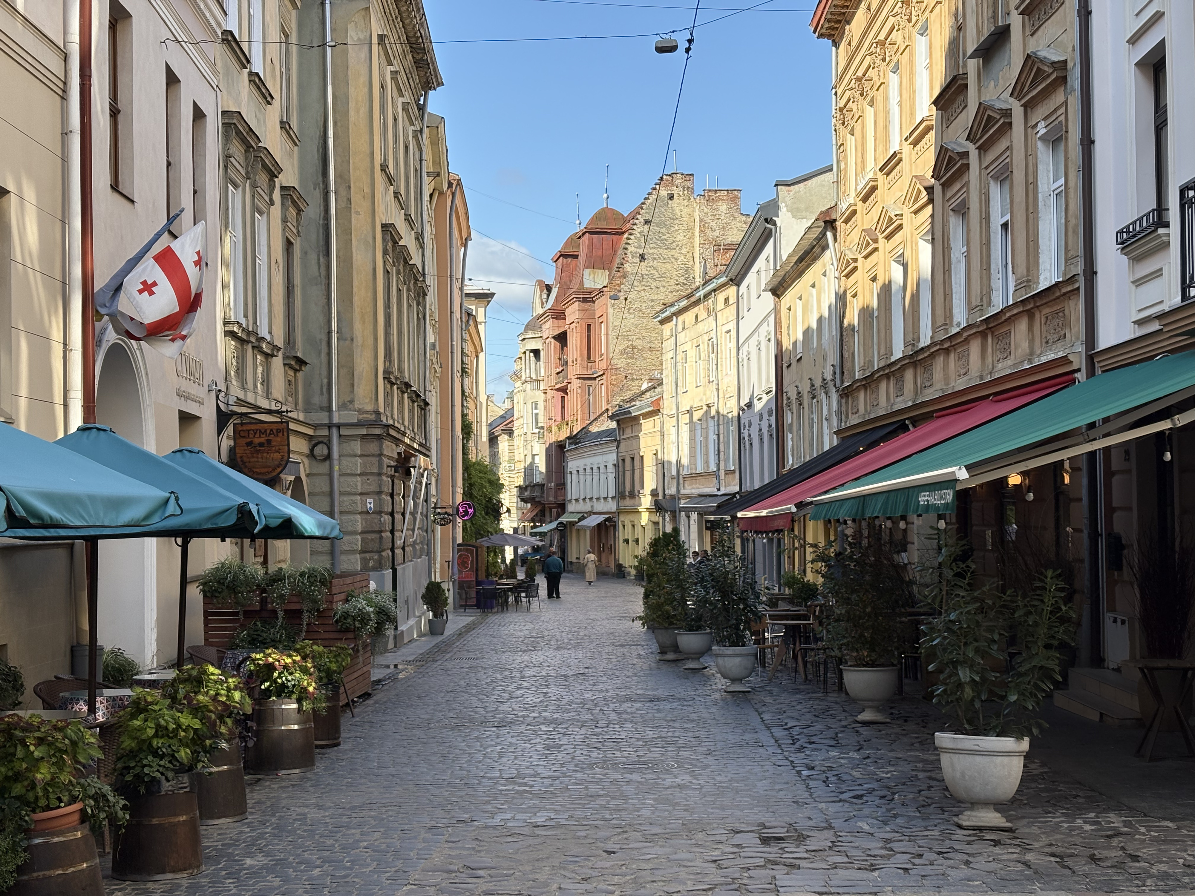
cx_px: 598
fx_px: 1795
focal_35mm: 52
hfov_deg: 36.8
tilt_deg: +2.0
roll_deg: +0.8
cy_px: 448
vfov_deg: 28.0
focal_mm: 5.96
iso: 32
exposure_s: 1/1117
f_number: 1.6
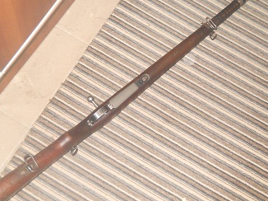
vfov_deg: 27.0
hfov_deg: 35.6
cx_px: 132
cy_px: 96
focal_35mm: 54
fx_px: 418
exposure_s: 1/30
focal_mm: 6.72
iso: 250
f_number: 3.1
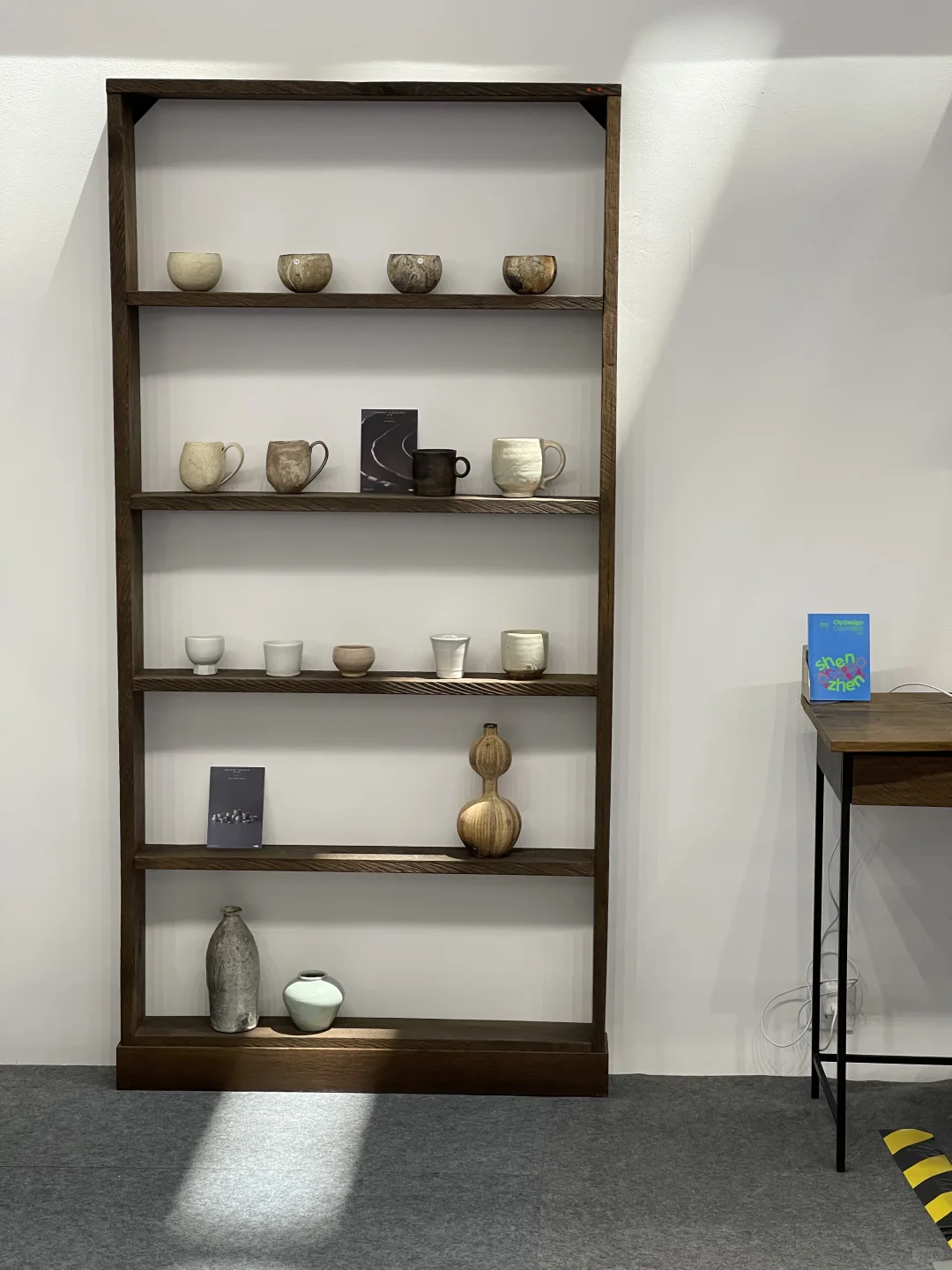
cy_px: 635
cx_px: 476
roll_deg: -0.1
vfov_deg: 30.3
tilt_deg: -8.0
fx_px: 2347
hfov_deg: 22.9
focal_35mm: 64
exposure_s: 1/100
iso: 200
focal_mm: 7.5
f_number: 2.2
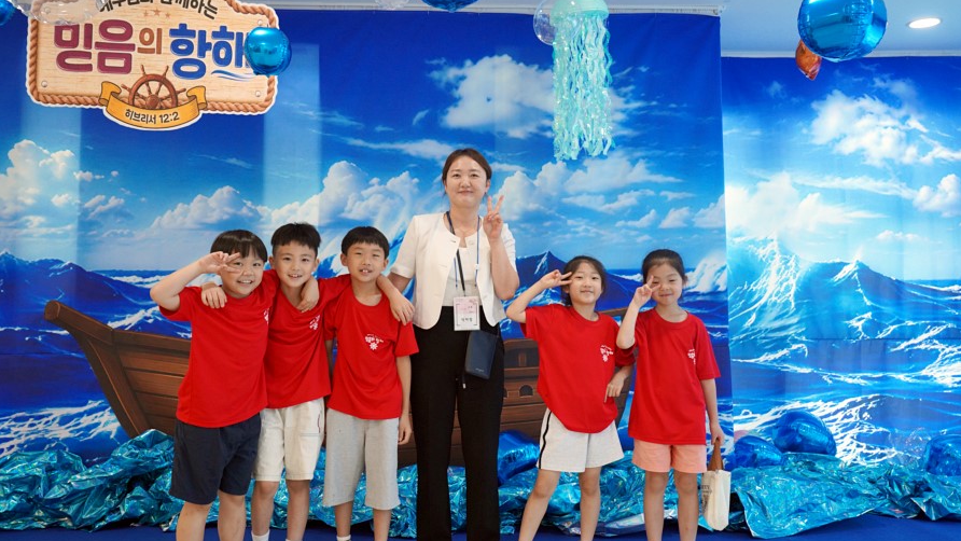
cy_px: 233
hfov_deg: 54.0
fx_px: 943
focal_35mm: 37
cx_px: 484
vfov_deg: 32.0
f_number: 4
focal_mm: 35
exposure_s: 1/160
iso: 1000
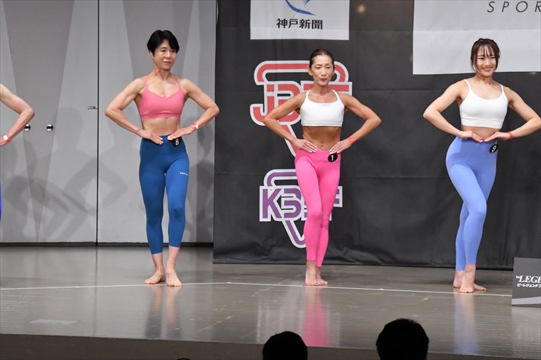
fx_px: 3034
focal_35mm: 202
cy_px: 180
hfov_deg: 10.2
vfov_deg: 6.8
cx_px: 270
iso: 5000
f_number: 5.6
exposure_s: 1/400
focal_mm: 135
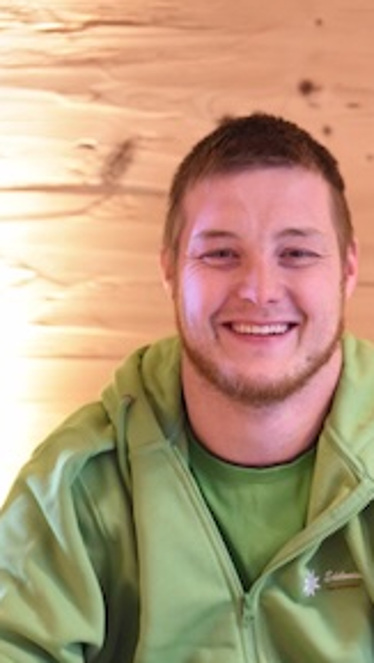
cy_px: 452
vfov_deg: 12.6
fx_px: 3009
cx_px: 262
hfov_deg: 7.1
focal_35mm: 171
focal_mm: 105
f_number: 4.5
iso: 8000
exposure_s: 1/80
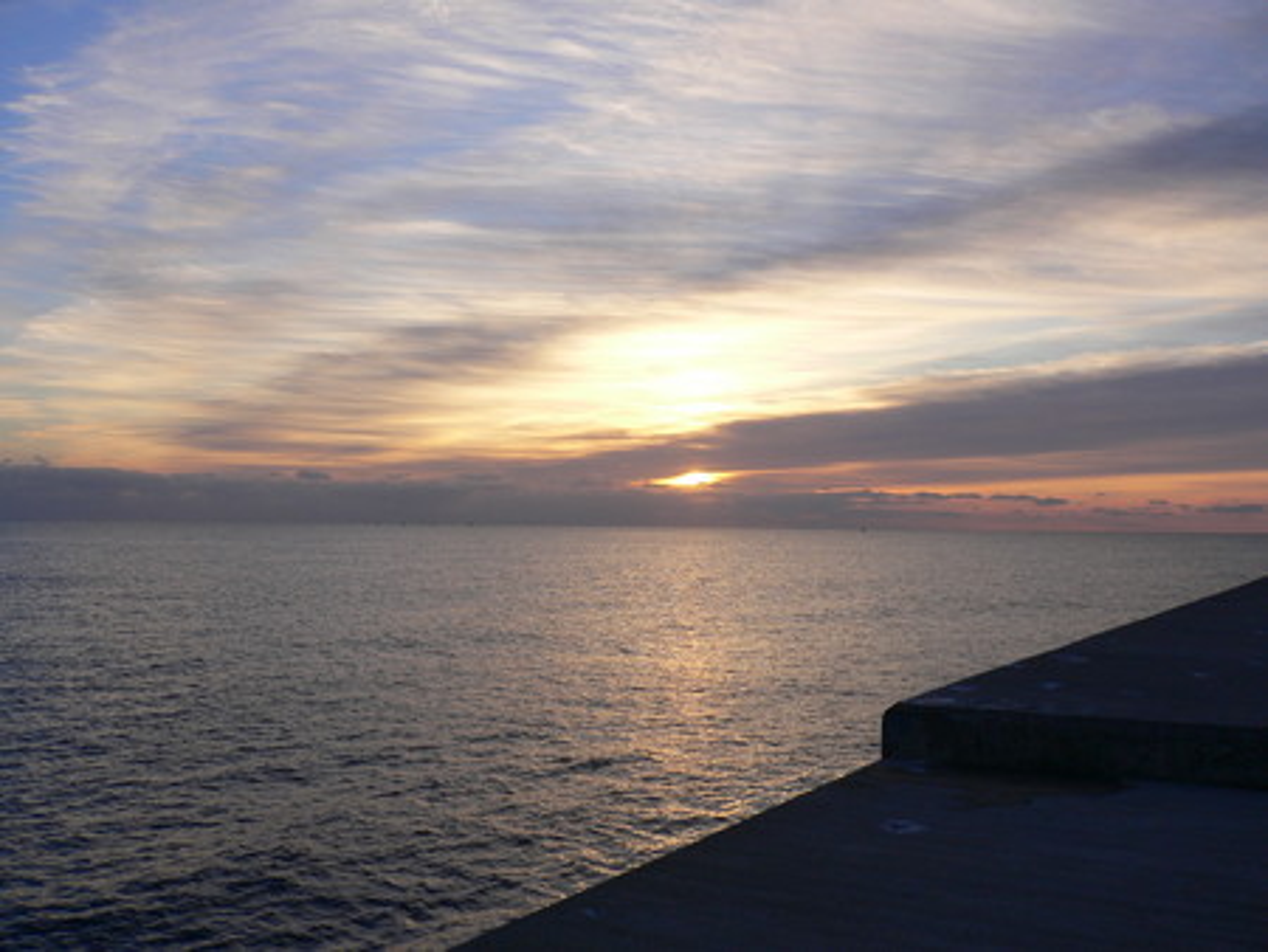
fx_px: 1283
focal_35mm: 35
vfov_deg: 40.7
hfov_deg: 52.6
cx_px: 634
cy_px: 476
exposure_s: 1/200
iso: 80
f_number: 5.6
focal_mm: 5.8
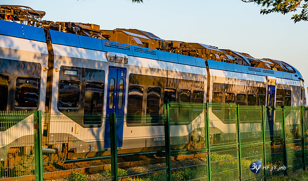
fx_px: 1166
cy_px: 87
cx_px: 172
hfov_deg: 15.0
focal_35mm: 141
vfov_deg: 8.9
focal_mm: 122
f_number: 5.6
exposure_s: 1/125
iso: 100
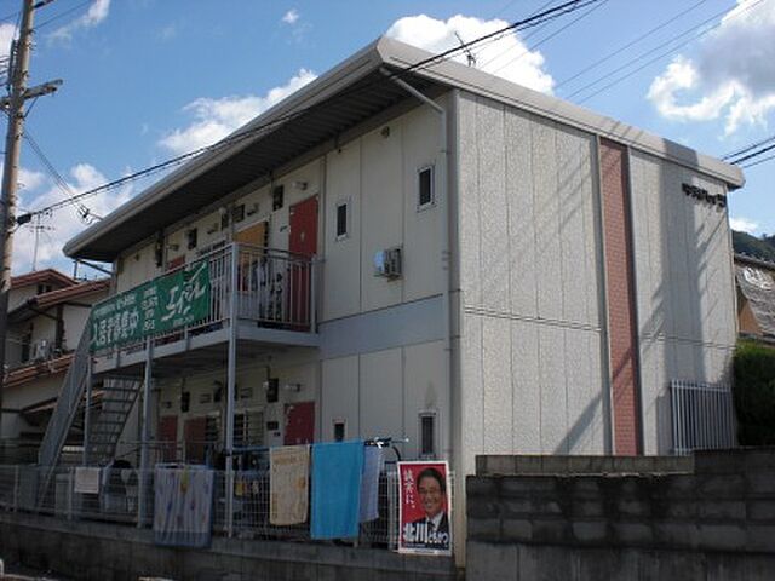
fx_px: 851
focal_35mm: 38
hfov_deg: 49.0
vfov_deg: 37.7
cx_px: 388
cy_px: 290
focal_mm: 6.3
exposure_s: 1/400
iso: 64
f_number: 5.6
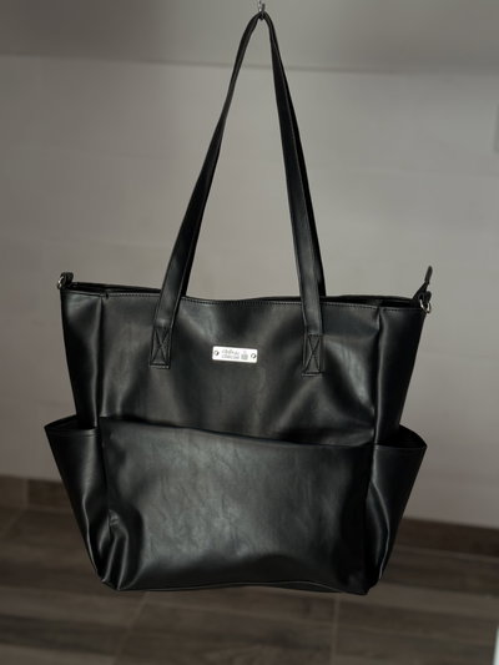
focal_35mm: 48
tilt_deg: -13.4
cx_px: 250
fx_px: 922
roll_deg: -3.3
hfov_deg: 30.3
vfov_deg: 39.6
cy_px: 332
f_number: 1.78
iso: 100
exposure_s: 1/78
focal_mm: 6.76
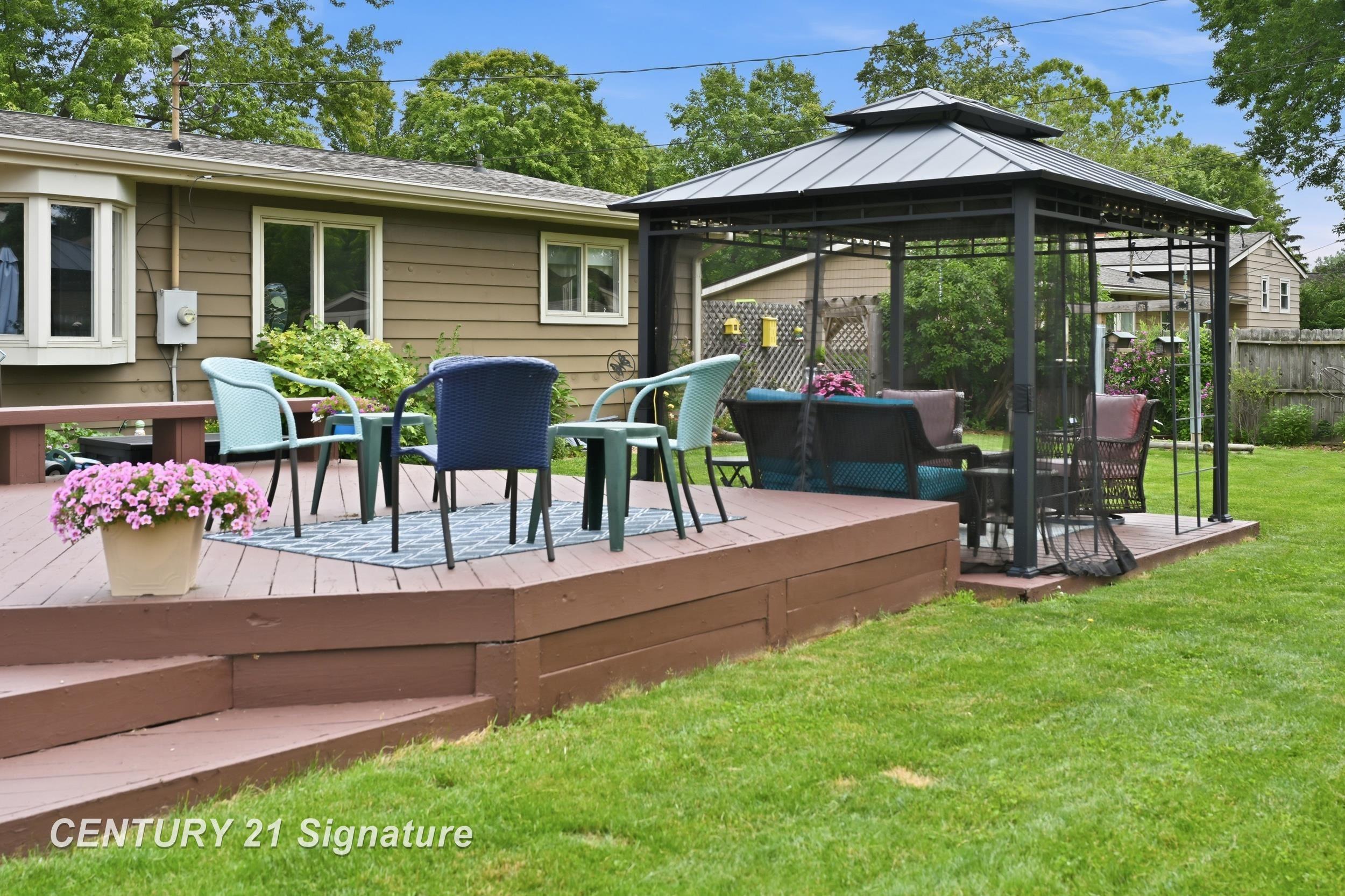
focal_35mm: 36
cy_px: 448
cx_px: 672
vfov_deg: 36.9
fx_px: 1345
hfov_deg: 53.1
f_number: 6.3
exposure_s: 1/250
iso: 100
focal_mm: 36
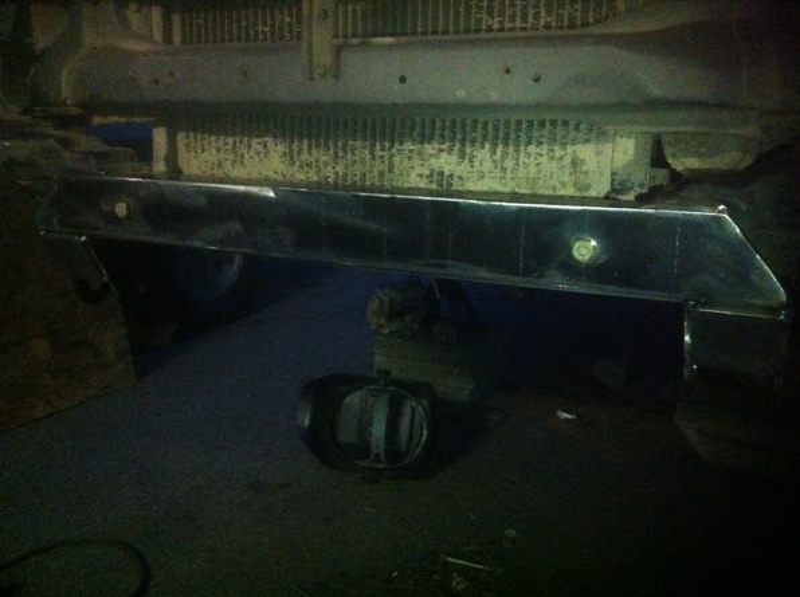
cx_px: 400
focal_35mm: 35
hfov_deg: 52.7
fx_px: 808
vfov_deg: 40.6
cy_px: 298
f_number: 2.8
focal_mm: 3.85
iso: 1000
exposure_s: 1/15
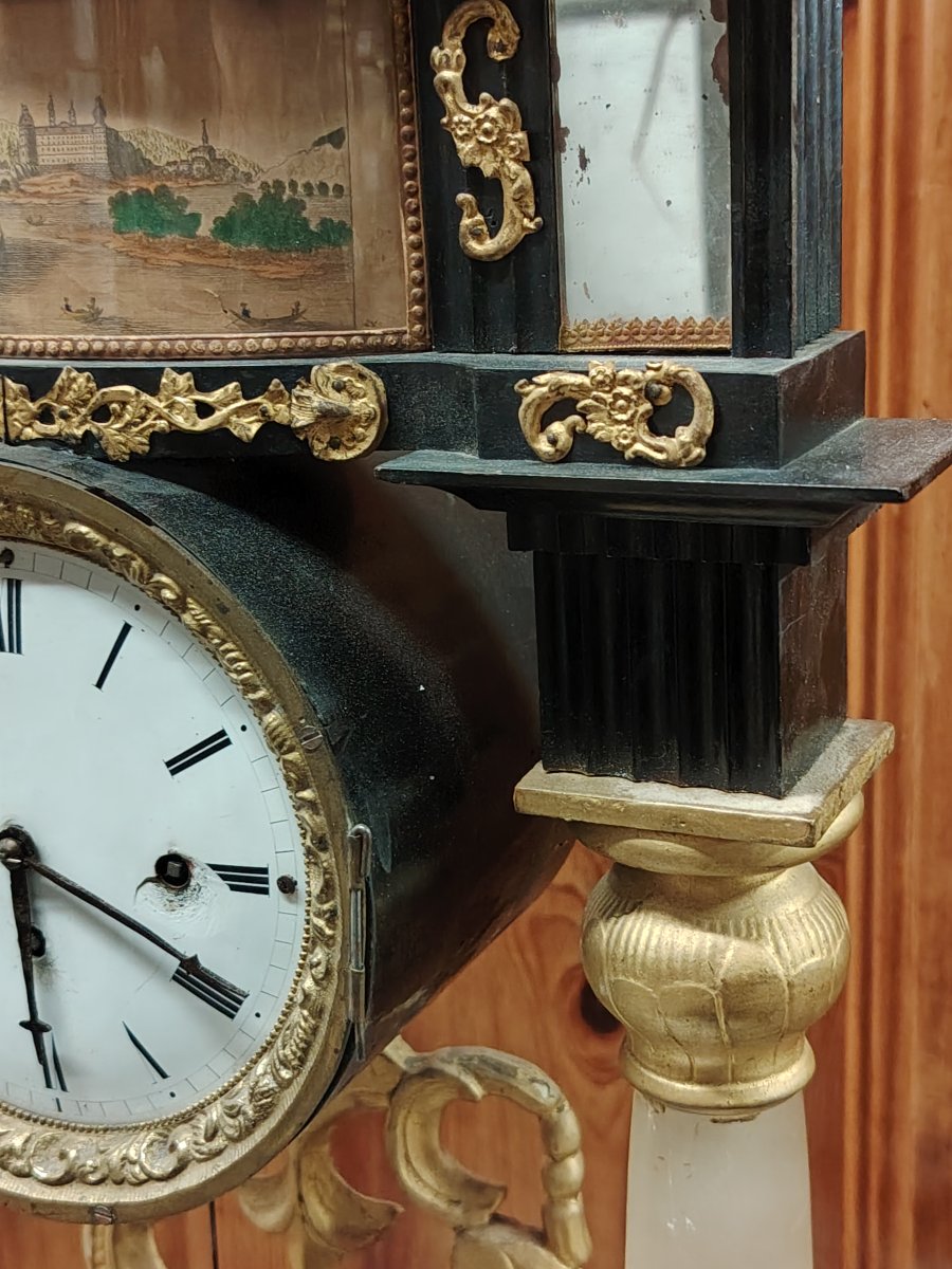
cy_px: 634
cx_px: 476
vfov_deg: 38.9
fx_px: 1797
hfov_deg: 29.7
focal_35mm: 49
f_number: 1.75
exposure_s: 1/25
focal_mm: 5.25
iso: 1206
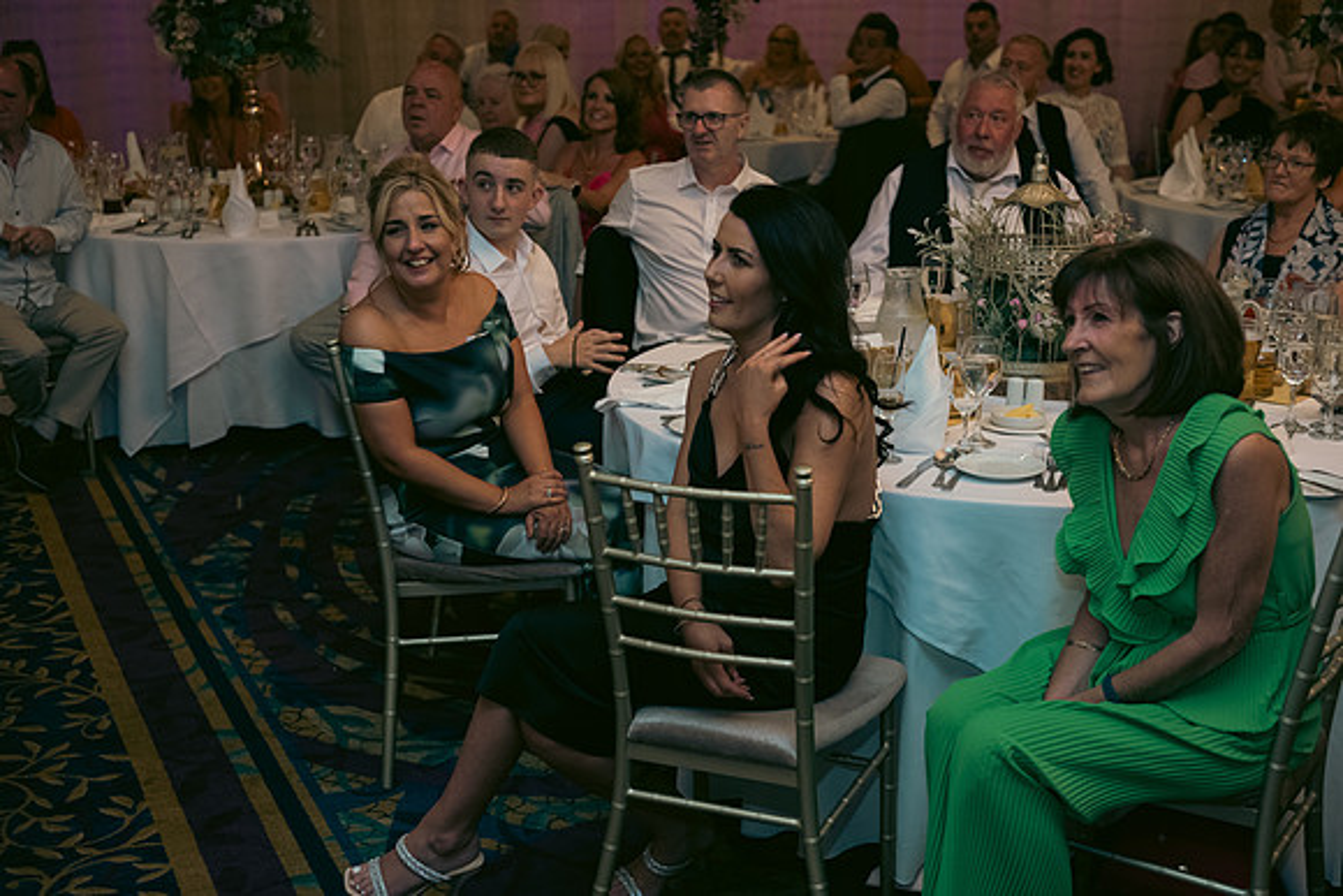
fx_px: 1791
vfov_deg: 28.1
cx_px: 672
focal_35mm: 48
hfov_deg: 41.1
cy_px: 448
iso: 800
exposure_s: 1/160
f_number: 3.5
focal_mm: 48
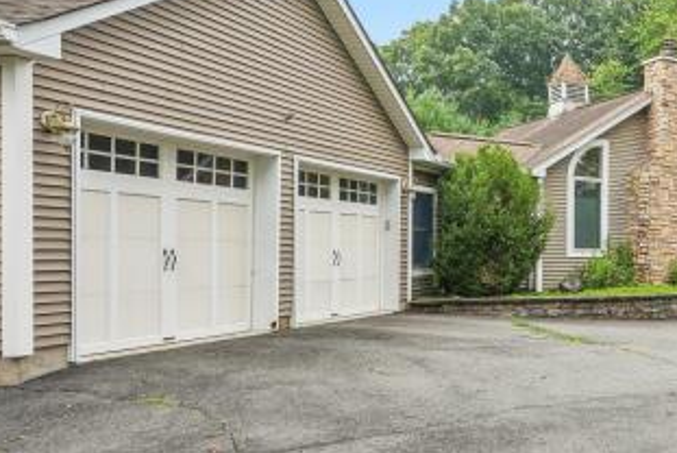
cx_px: 738
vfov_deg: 36.0
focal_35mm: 37
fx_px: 696
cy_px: 248
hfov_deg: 41.7
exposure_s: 1/50
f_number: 8
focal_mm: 16
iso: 100
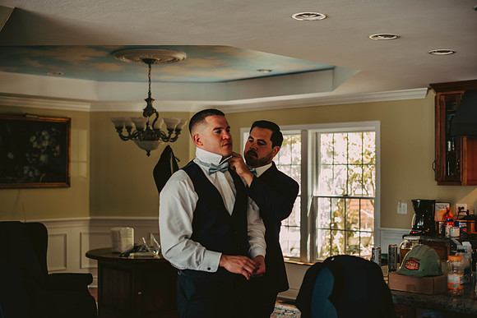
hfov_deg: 39.6
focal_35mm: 50
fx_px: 663
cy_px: 159
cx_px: 238
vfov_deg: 27.0
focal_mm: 50
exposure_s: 1/160
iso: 640
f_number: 2
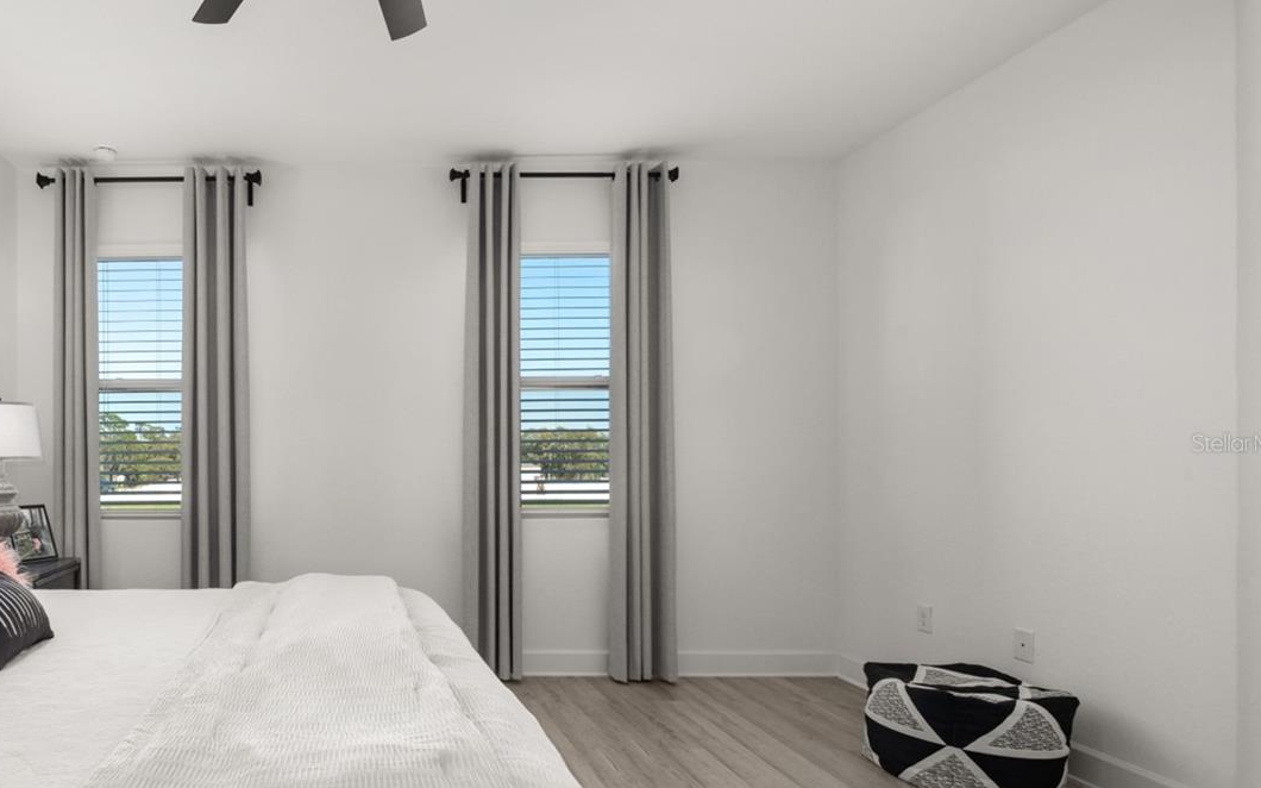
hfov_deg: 79.8
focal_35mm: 20
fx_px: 687
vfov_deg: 59.4
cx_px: 346
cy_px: 443
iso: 400
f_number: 11
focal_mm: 13
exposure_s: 1/4
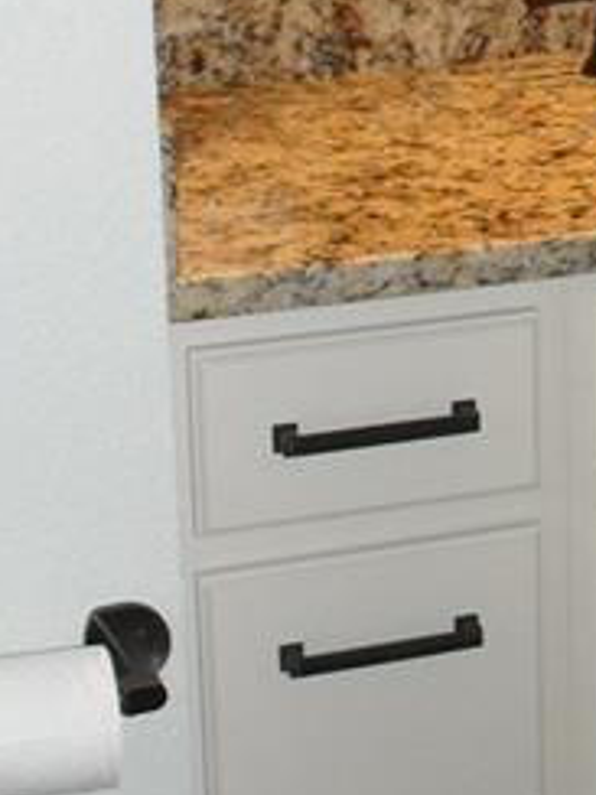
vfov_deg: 17.3
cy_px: -72
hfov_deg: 13.1
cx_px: 749
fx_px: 2525
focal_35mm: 110
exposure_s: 1/45
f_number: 3.2
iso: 200
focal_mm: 6.3
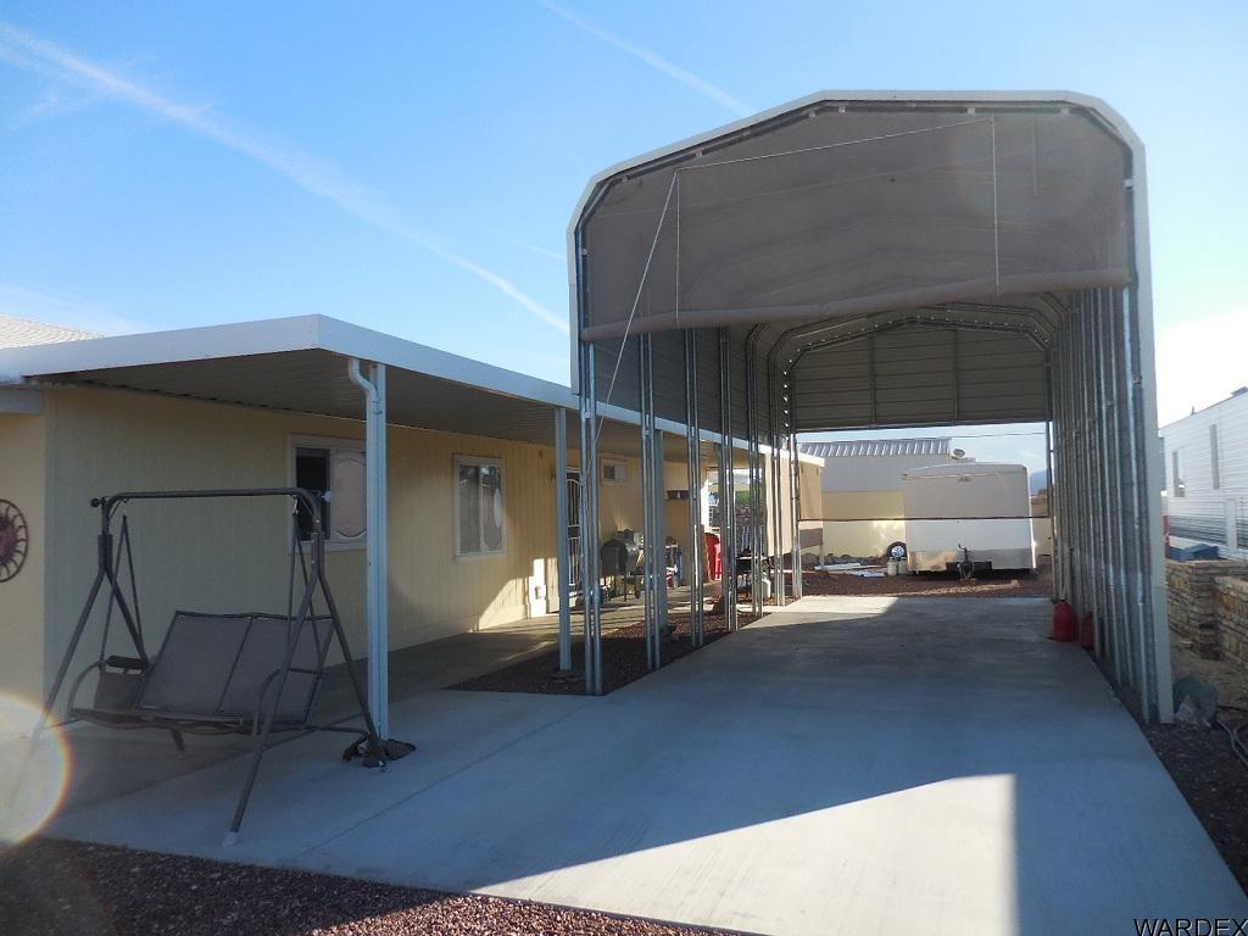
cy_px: 468
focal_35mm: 25
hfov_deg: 69.4
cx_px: 624
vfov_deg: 54.9
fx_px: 901
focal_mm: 4.5
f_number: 3.3
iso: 125
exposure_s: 1/640
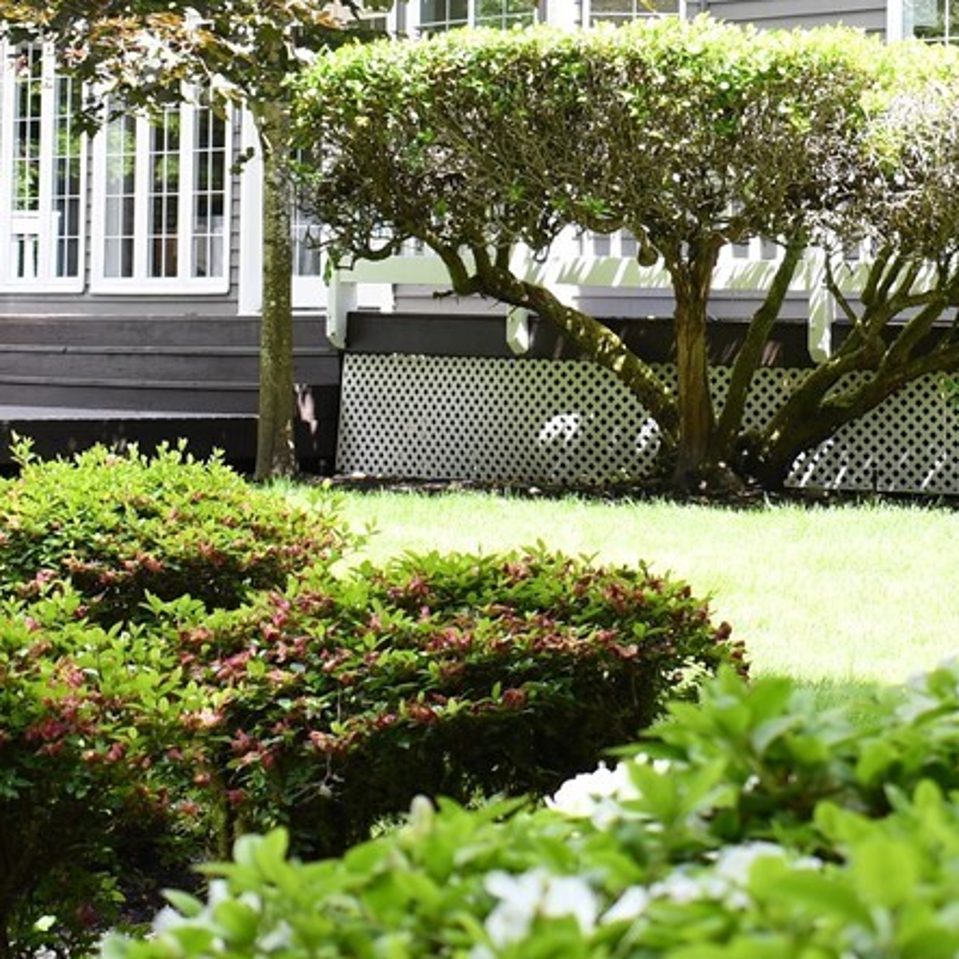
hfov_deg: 17.1
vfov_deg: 17.0
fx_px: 3166
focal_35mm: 101
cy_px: 68
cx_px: 763
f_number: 3.8
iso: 100
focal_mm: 21
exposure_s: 1/125
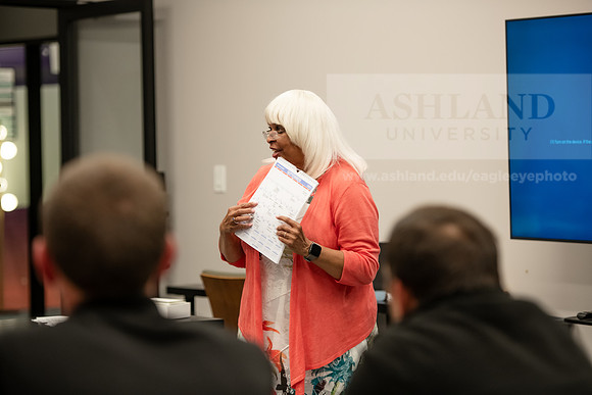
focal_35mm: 120
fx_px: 1974
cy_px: 198
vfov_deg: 11.4
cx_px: 296
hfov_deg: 17.1
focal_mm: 120
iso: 1250
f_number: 2.8
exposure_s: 1/200
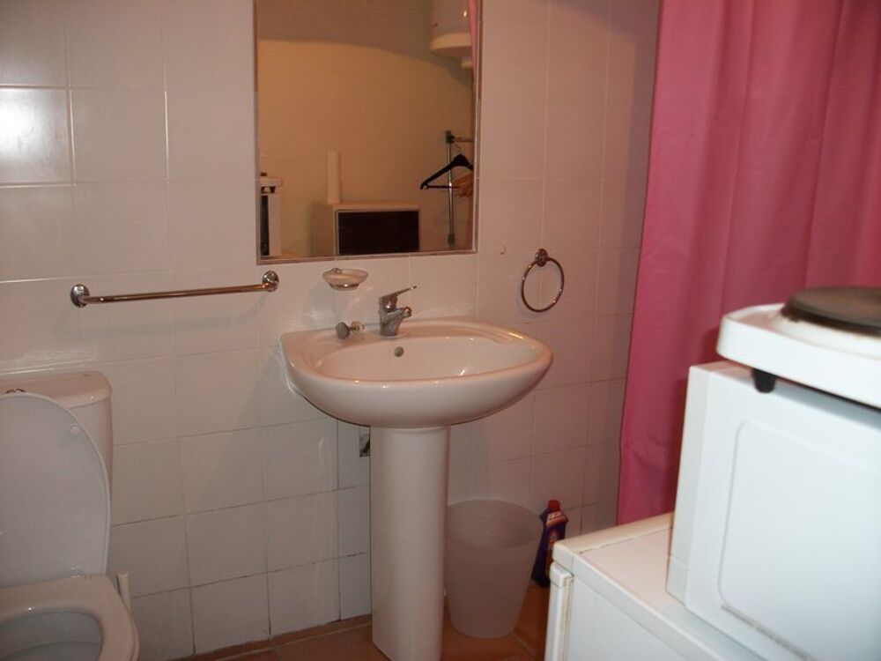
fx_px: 789
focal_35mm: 31
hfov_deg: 58.4
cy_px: 330
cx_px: 440
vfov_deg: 45.4
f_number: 2.9
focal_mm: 5.7
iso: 125
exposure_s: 1/40
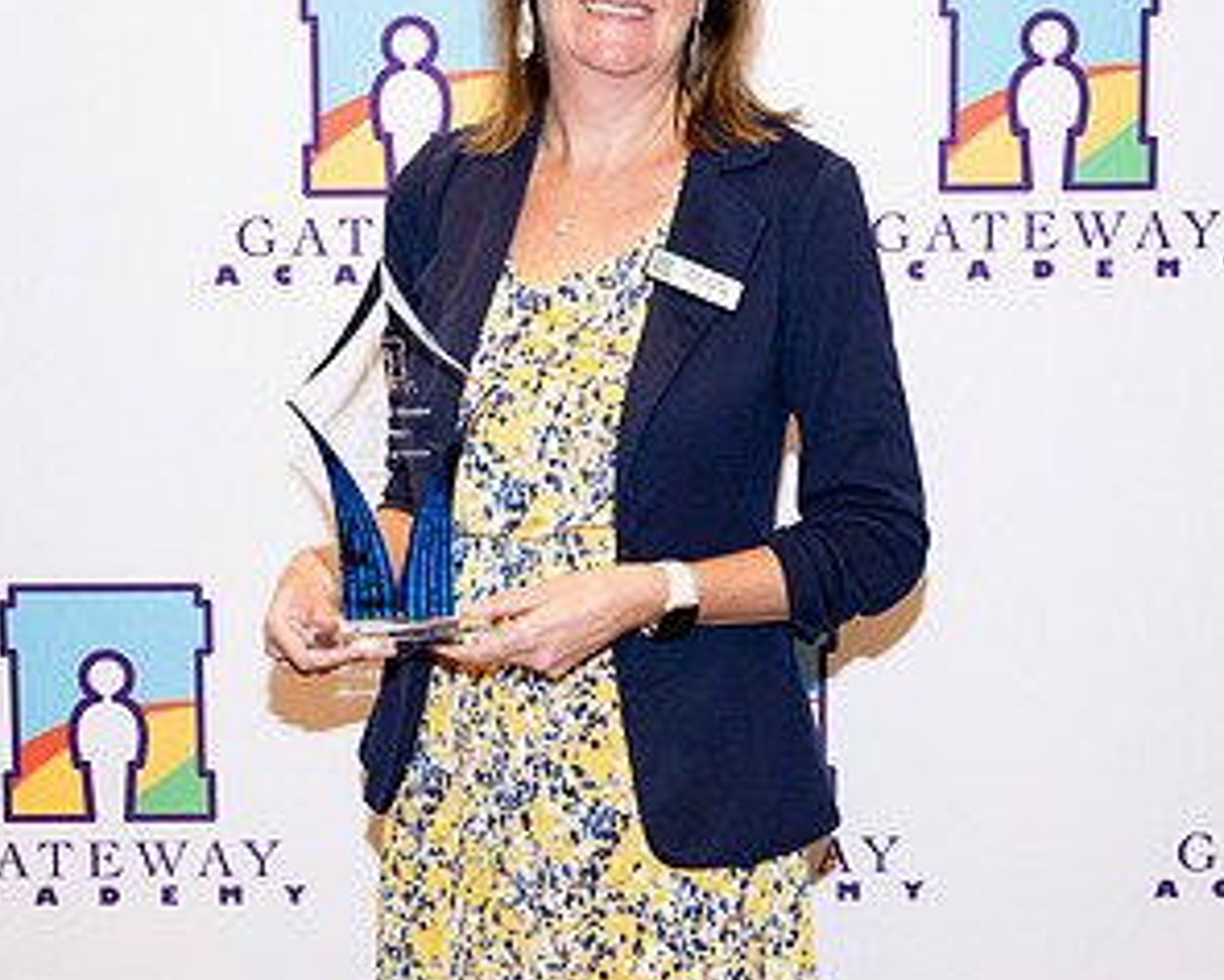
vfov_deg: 20.7
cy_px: 447
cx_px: 642
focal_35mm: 74
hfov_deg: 25.7
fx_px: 2682
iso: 1000
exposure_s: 1/125
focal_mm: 34.5
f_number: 5.6
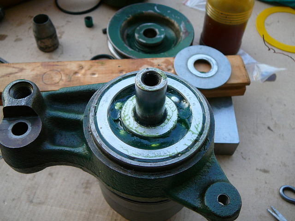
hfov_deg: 52.6
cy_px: 110
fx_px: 298
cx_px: 148
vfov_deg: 40.7
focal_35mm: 35
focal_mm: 5.2
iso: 80
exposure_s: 1/60
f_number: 2.8
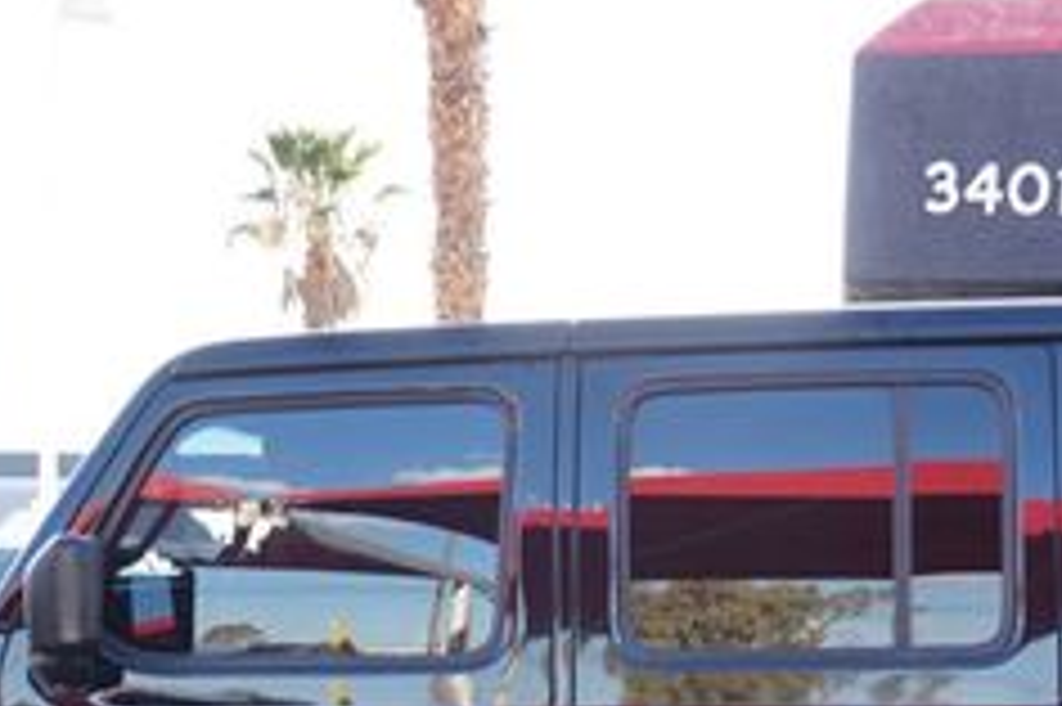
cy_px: 881
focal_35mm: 65
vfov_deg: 19.5
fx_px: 1916
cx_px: 536
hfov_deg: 31.0
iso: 100
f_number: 4.5
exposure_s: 1/80
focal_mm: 16
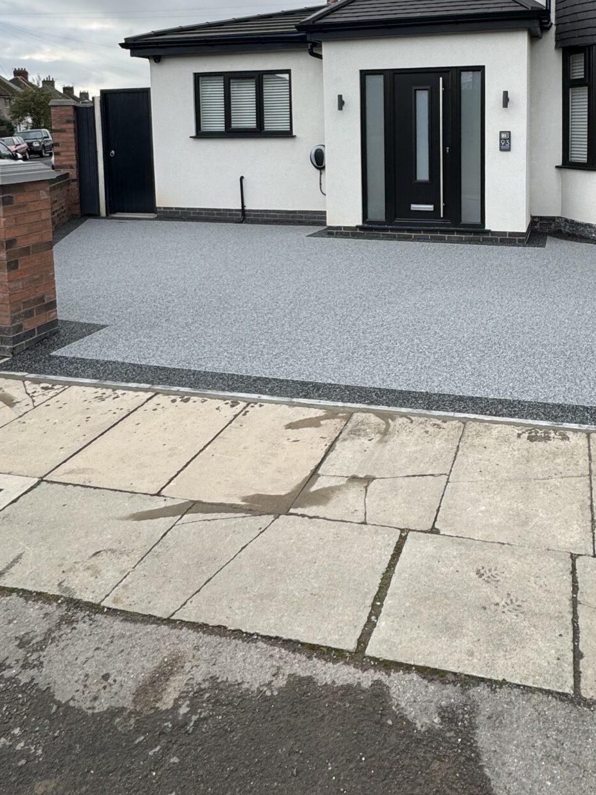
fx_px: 666
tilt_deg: -4.1
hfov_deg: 47.6
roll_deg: -0.1
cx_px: 389
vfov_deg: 57.9
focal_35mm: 29
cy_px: 181
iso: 40
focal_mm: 2.22
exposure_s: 1/501
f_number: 2.2
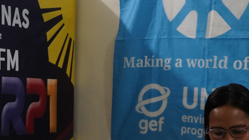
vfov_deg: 16.8
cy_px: 119
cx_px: 110
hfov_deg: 29.7
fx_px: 469
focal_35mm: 71
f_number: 5
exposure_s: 1/80
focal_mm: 28
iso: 3200
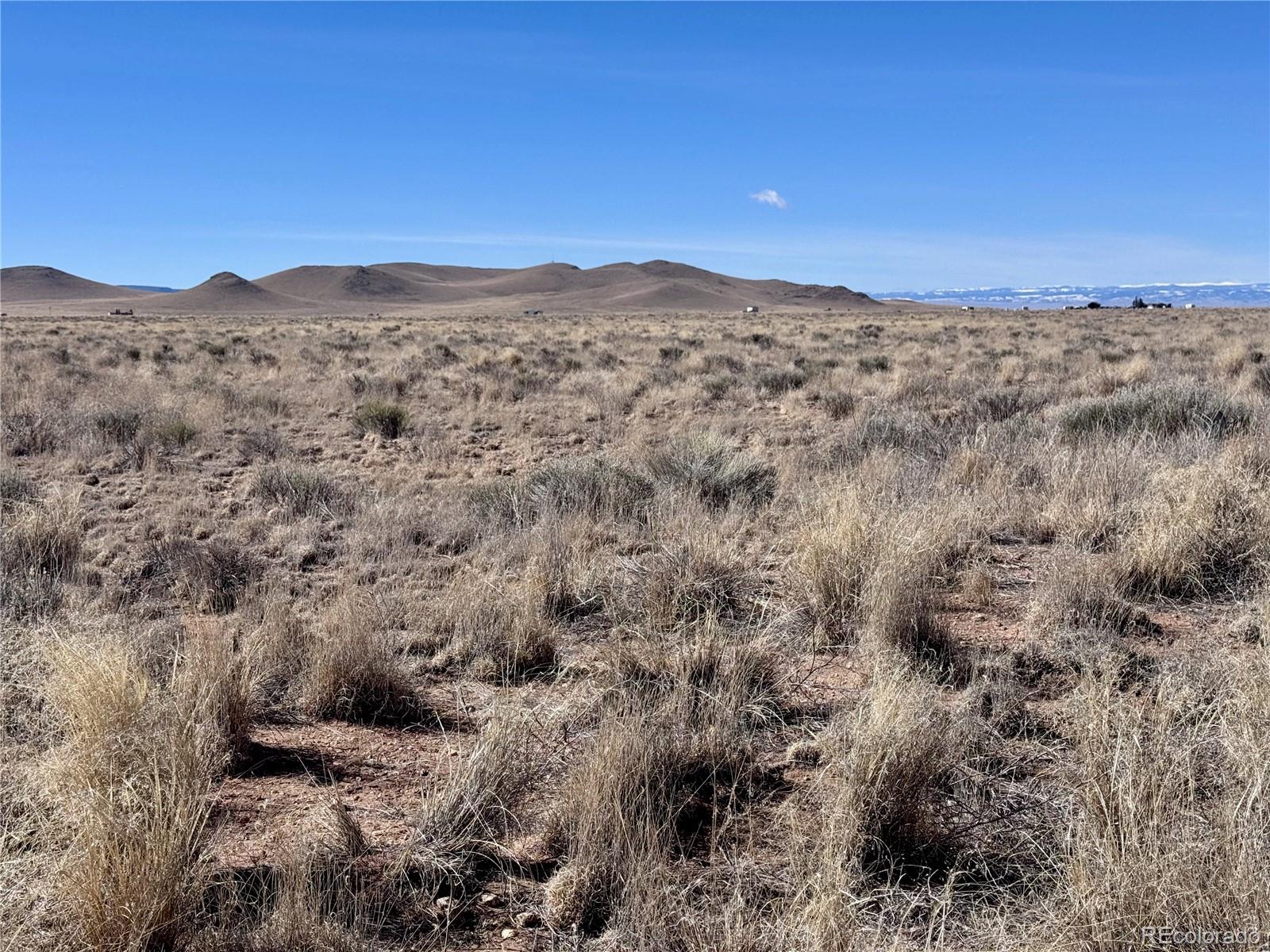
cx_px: 635
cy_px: 476
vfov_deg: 30.3
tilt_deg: -5.8
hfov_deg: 39.7
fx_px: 1761
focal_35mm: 48
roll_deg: +0.5
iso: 64
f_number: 1.78
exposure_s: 1/7092
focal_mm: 6.76
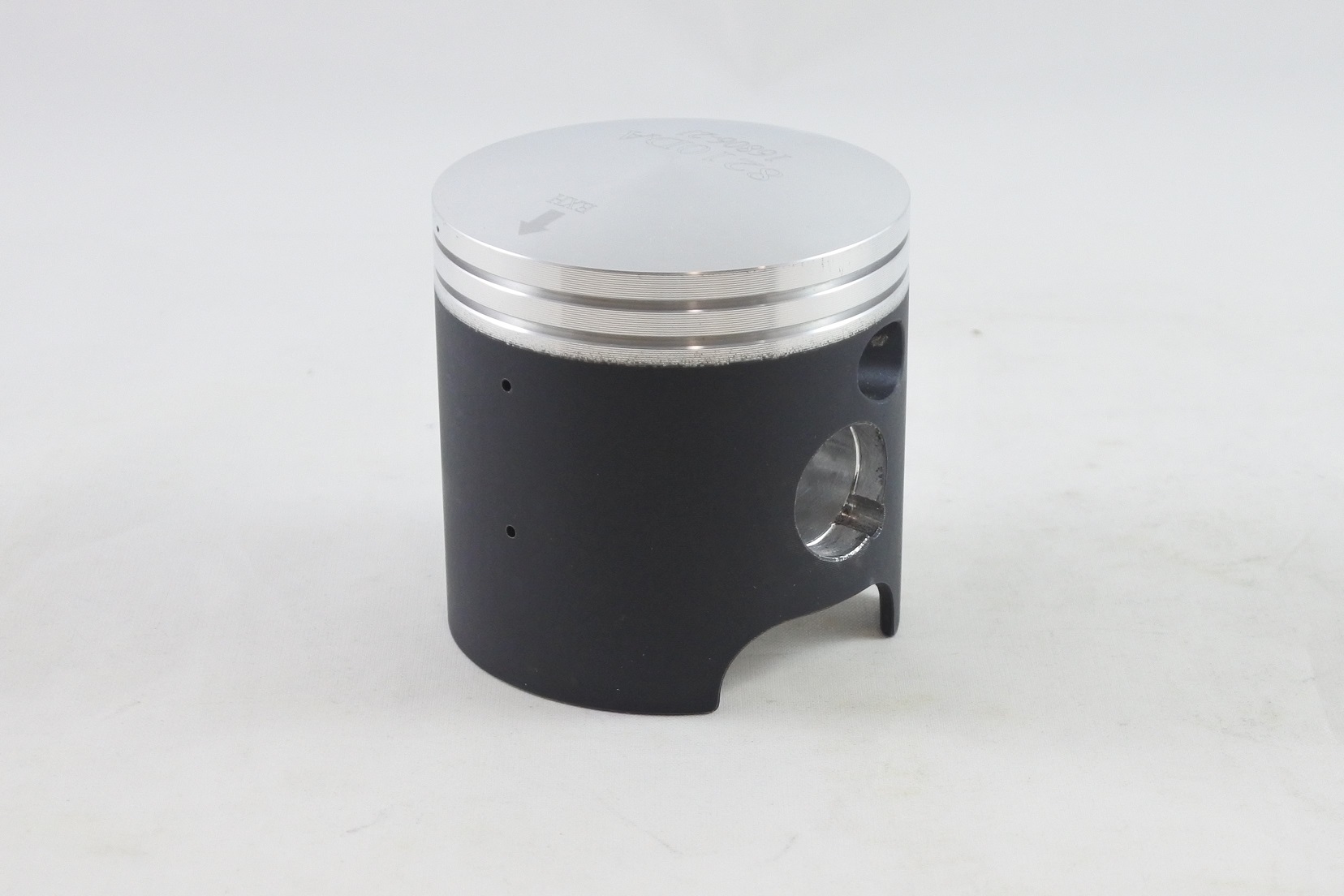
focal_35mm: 53
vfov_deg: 25.5
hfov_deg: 37.5
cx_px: 672
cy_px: 448
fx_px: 1979
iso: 560
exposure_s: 1/125
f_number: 4.5
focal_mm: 19.7
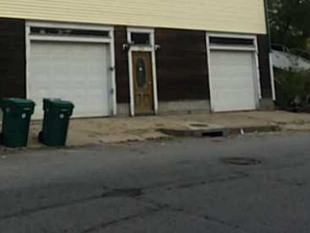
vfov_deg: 21.6
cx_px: 102
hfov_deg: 29.6
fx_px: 582
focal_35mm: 65
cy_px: -12
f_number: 2.2
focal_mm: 4.12
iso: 32
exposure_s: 1/1109
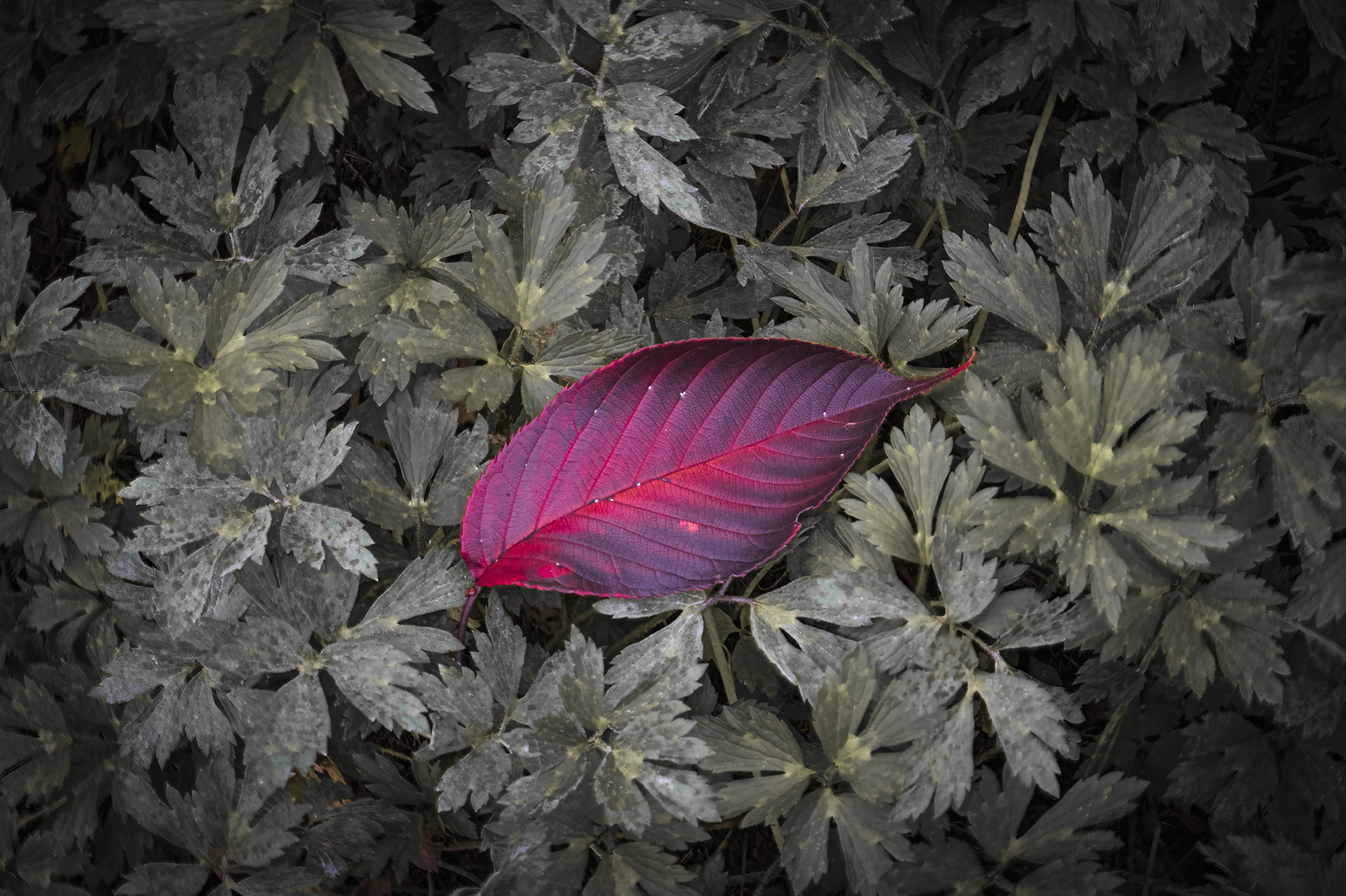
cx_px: 673
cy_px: 448
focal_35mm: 105
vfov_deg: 13.0
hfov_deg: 19.5
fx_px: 3924
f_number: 11
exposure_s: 1/80
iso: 2000
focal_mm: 105
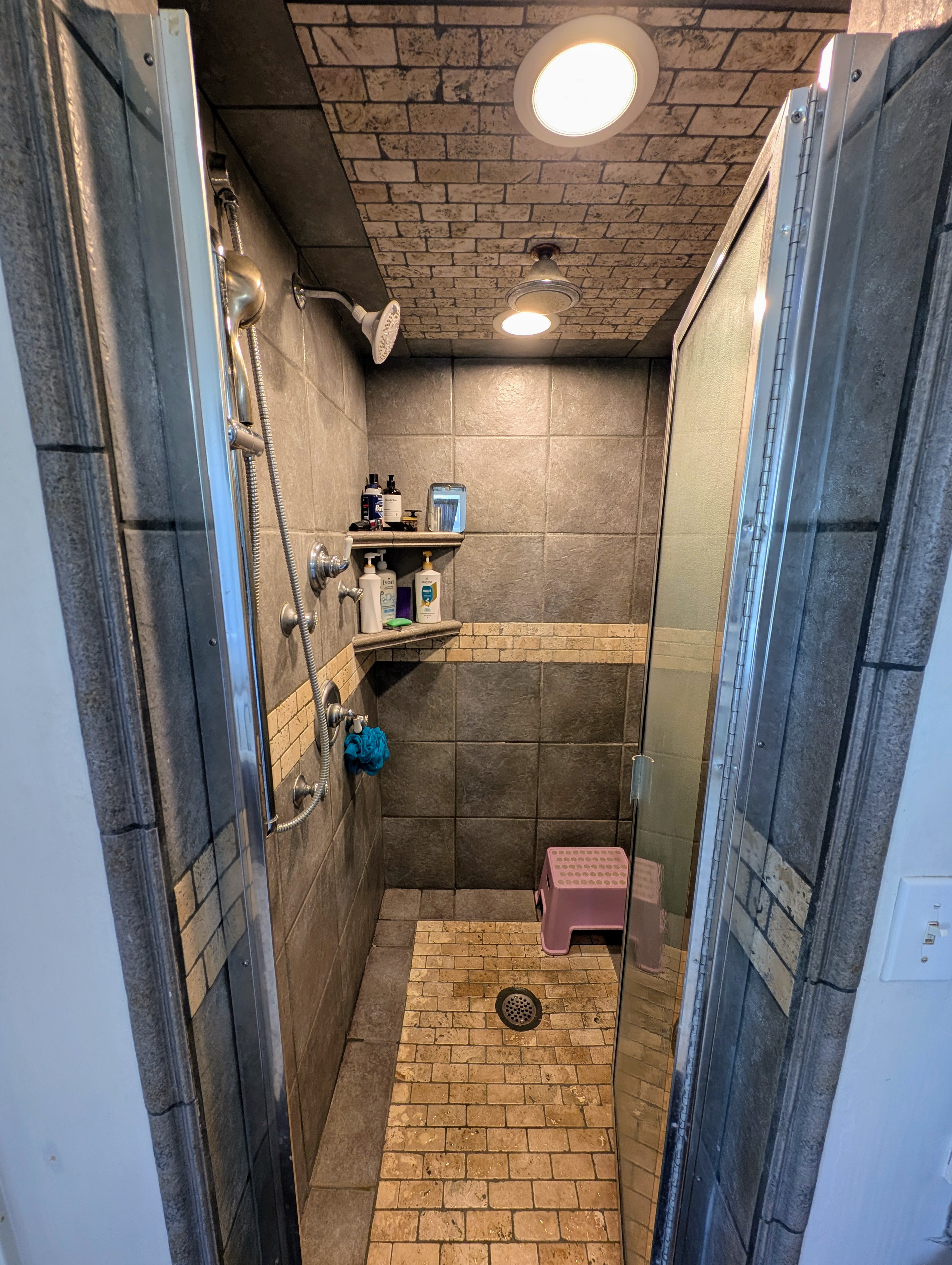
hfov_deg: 94.6
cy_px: 632
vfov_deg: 110.5
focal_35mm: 12
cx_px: 476
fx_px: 439
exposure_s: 1/24
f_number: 1.95
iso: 43
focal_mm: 2.23
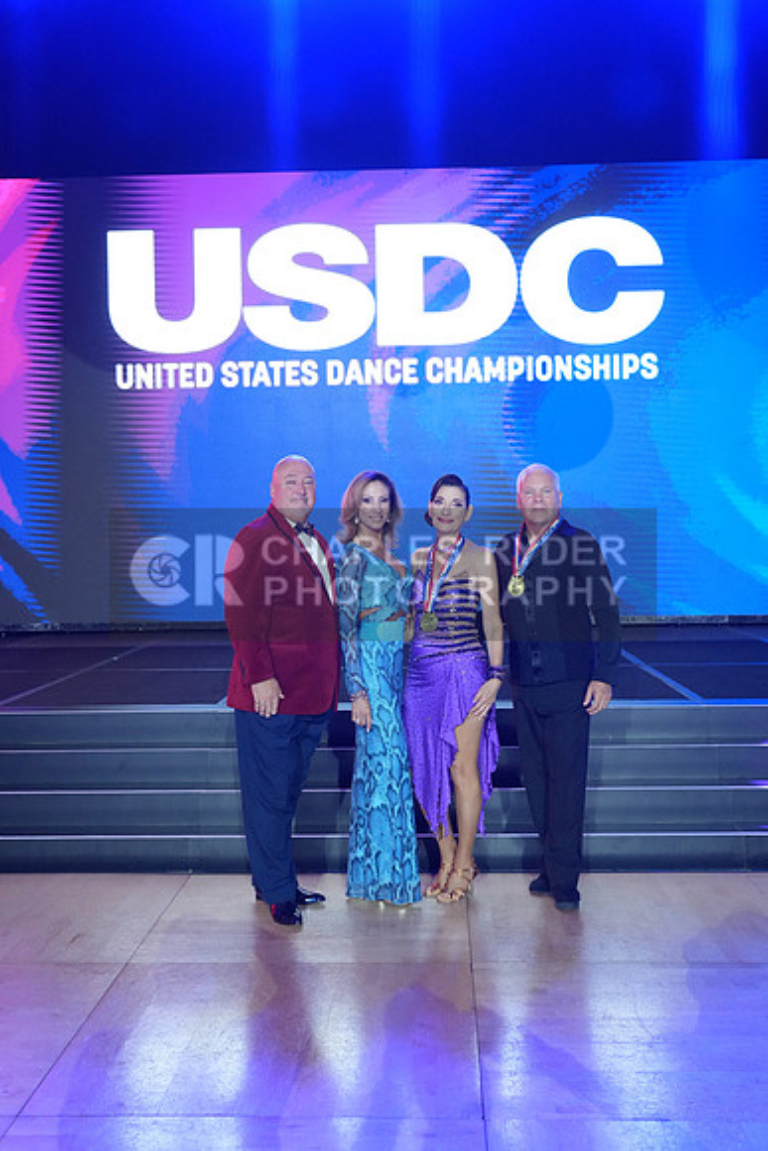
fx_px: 1215
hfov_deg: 35.1
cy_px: 576
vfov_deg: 50.7
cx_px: 384
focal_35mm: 38
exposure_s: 1/640
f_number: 4
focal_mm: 38
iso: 4000
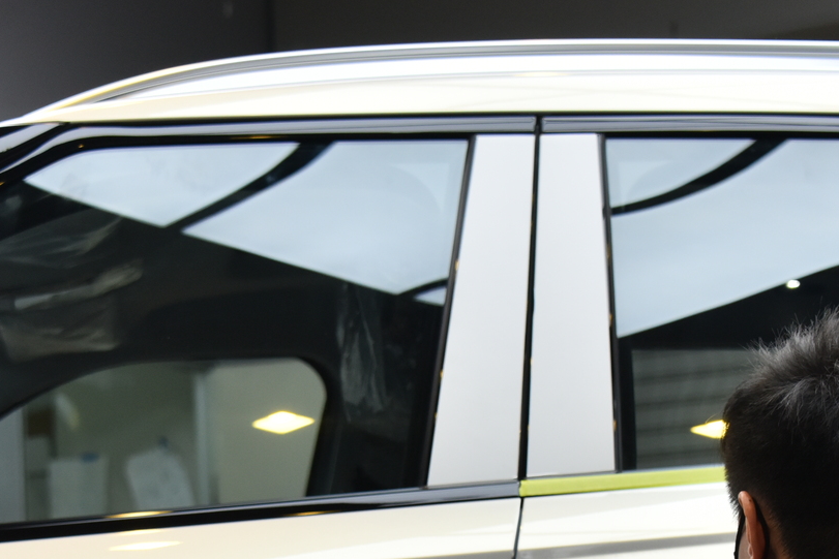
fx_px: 2750
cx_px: 499
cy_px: 599
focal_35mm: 118
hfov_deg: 17.3
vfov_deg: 11.5
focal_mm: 52
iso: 800
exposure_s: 1/320
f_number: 5
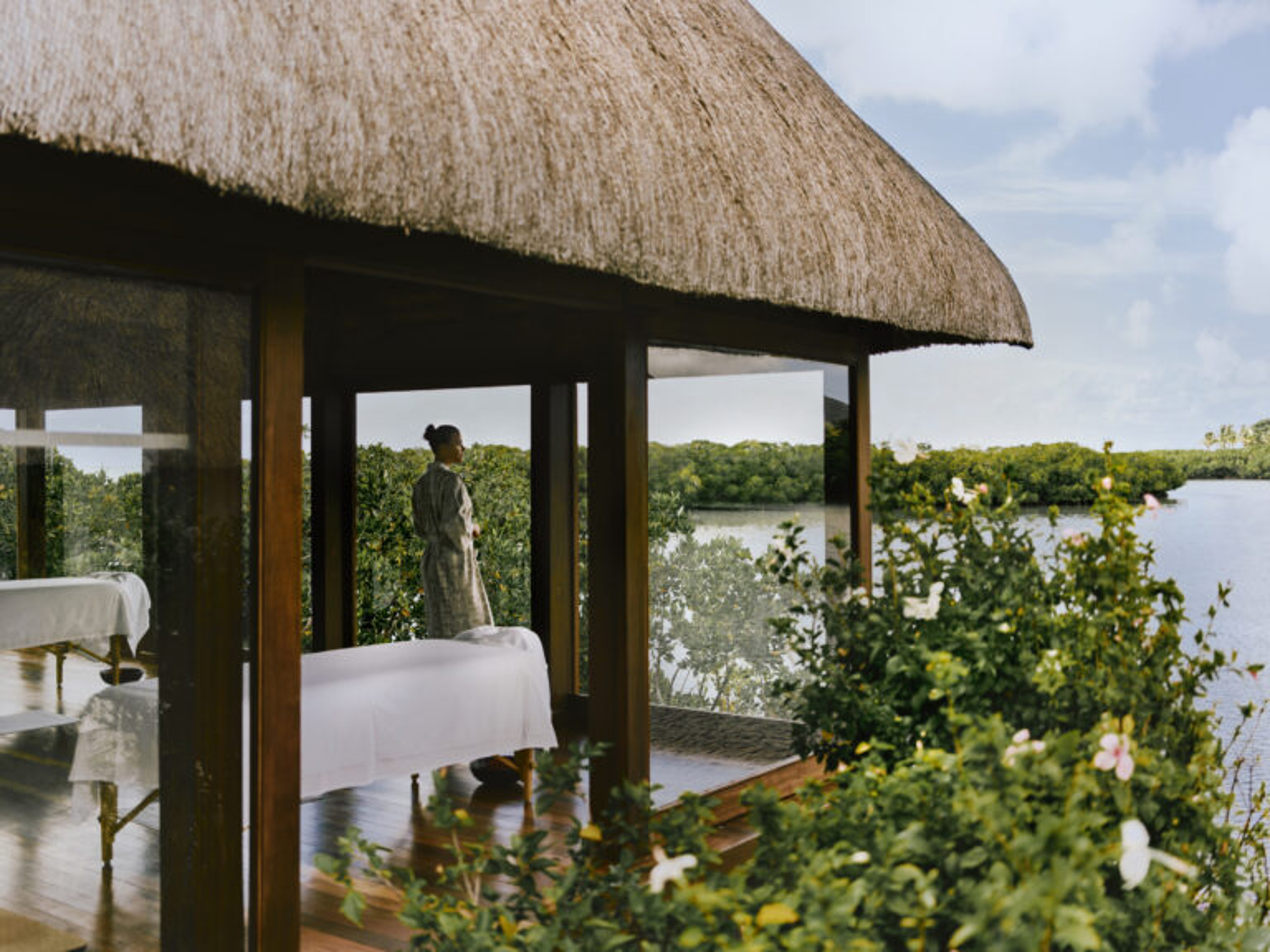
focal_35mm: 36
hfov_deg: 51.4
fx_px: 1321
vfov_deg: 39.7
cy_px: 476
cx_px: 635
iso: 80
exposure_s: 1/200
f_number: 2.8
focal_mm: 45
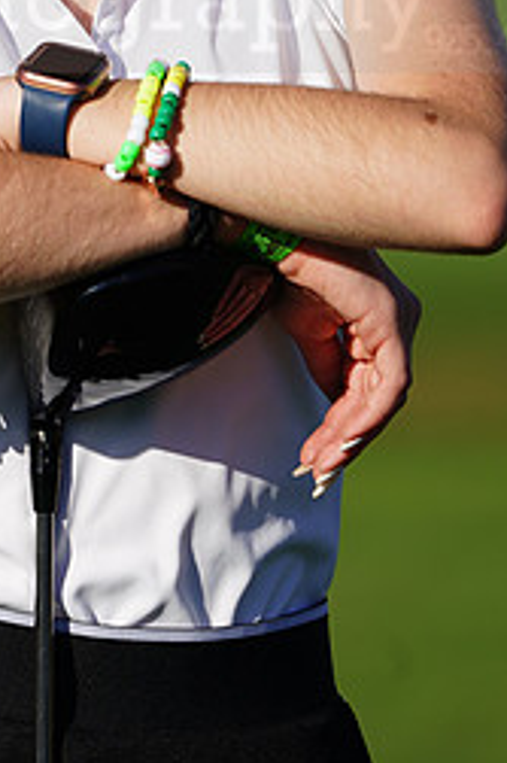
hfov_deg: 1.6
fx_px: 17959
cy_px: -24
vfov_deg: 2.4
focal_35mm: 849
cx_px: 29
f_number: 6.3
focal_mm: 367
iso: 100
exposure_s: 1/500
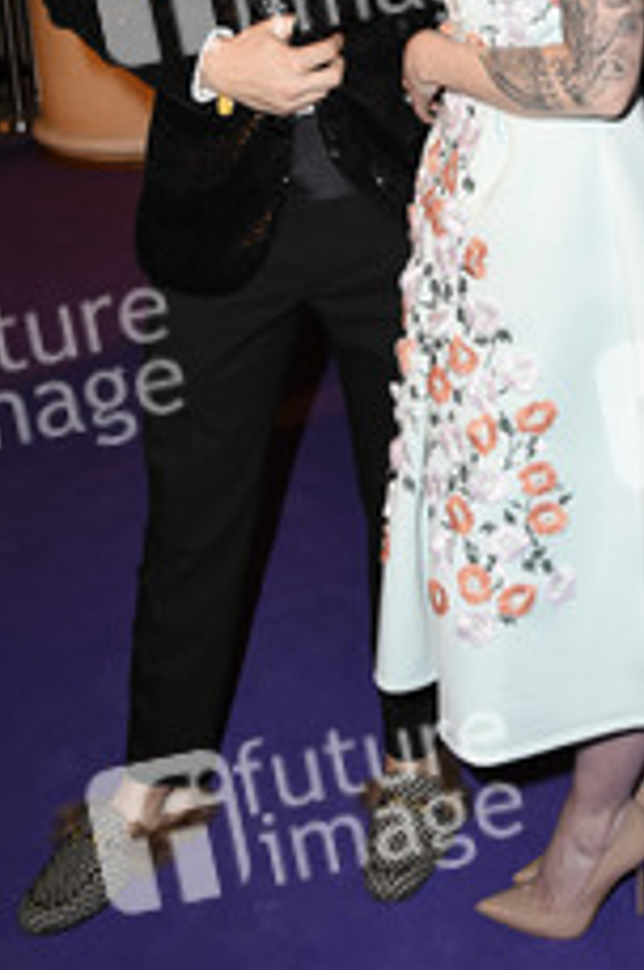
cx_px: 428
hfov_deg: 21.4
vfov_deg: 31.0
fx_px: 1696
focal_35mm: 63
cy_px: 178
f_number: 4.5
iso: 640
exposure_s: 1/100
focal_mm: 24
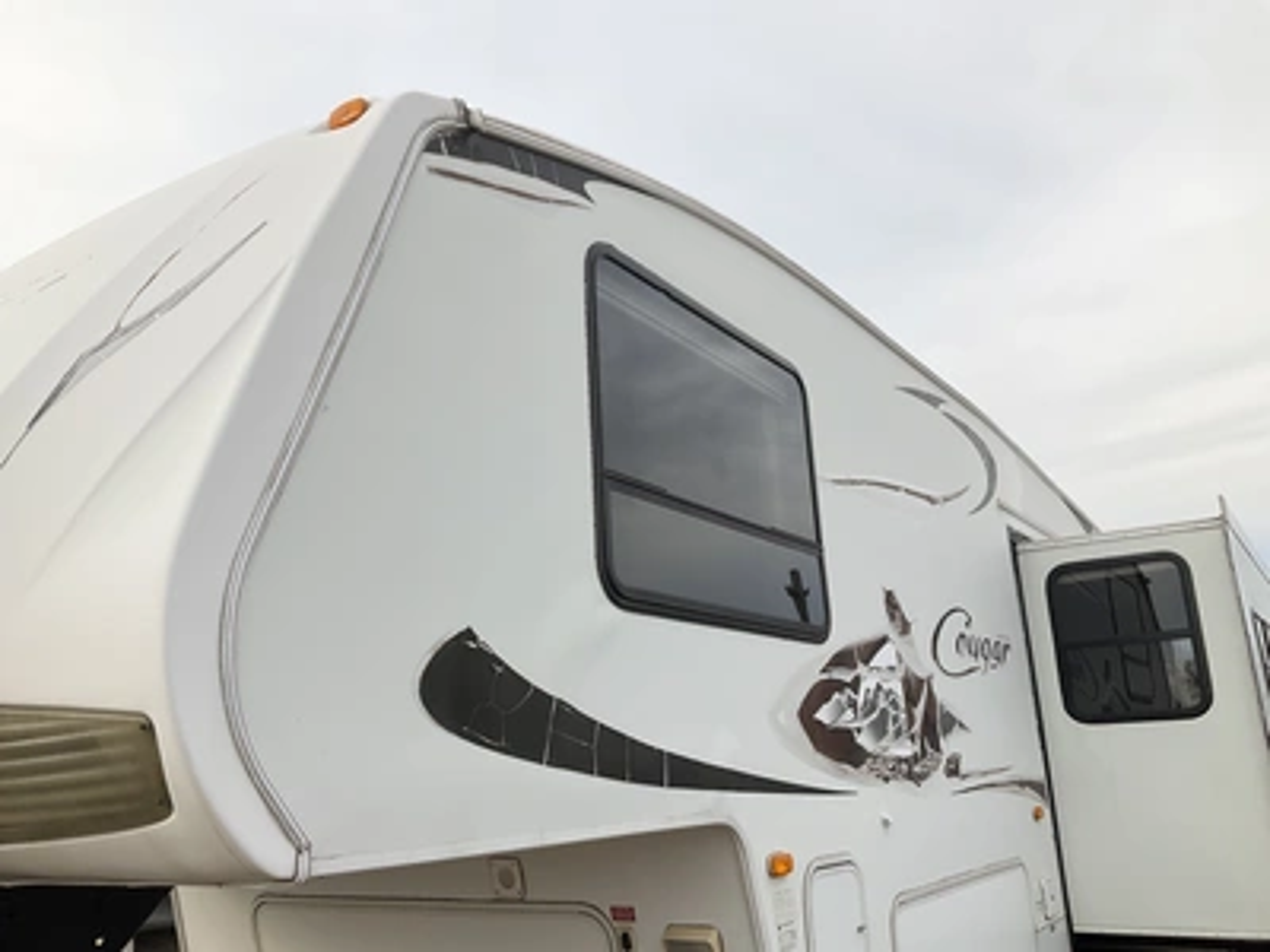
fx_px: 1064
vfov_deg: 48.2
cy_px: 476
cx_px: 635
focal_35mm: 29
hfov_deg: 61.7
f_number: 1.8
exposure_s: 1/1055
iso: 25
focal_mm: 3
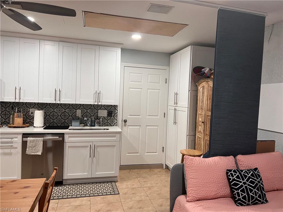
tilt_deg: -3.6
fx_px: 213
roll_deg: -2.7
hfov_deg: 67.3
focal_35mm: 26
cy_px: 106
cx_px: 142
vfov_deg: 53.1
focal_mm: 5.7
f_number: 1.5
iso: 125
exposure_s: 1/91
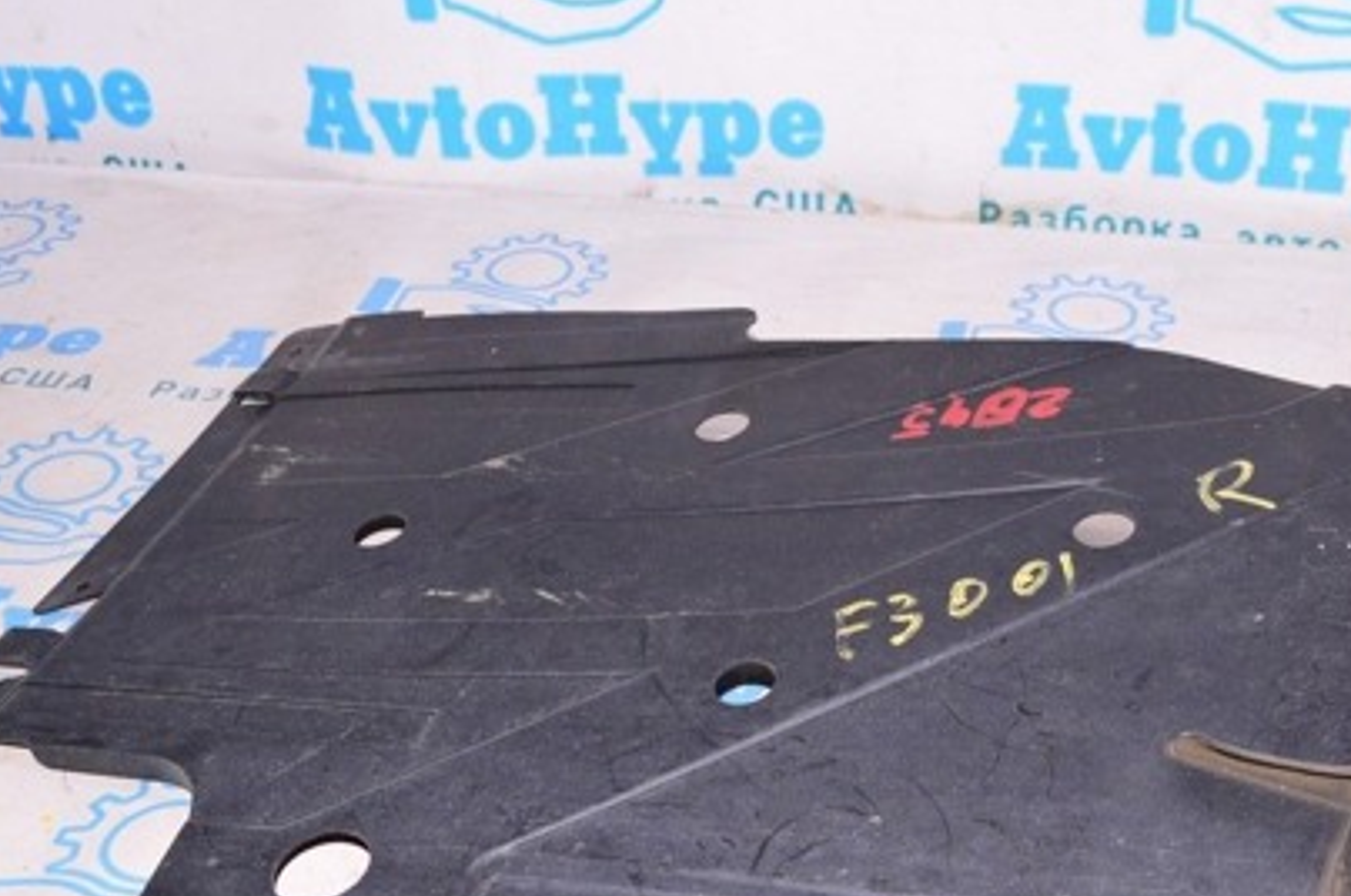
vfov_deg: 23.4
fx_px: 2136
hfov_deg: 34.8
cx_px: 879
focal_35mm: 57
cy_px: 694
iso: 1600
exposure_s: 1/200
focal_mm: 24
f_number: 8
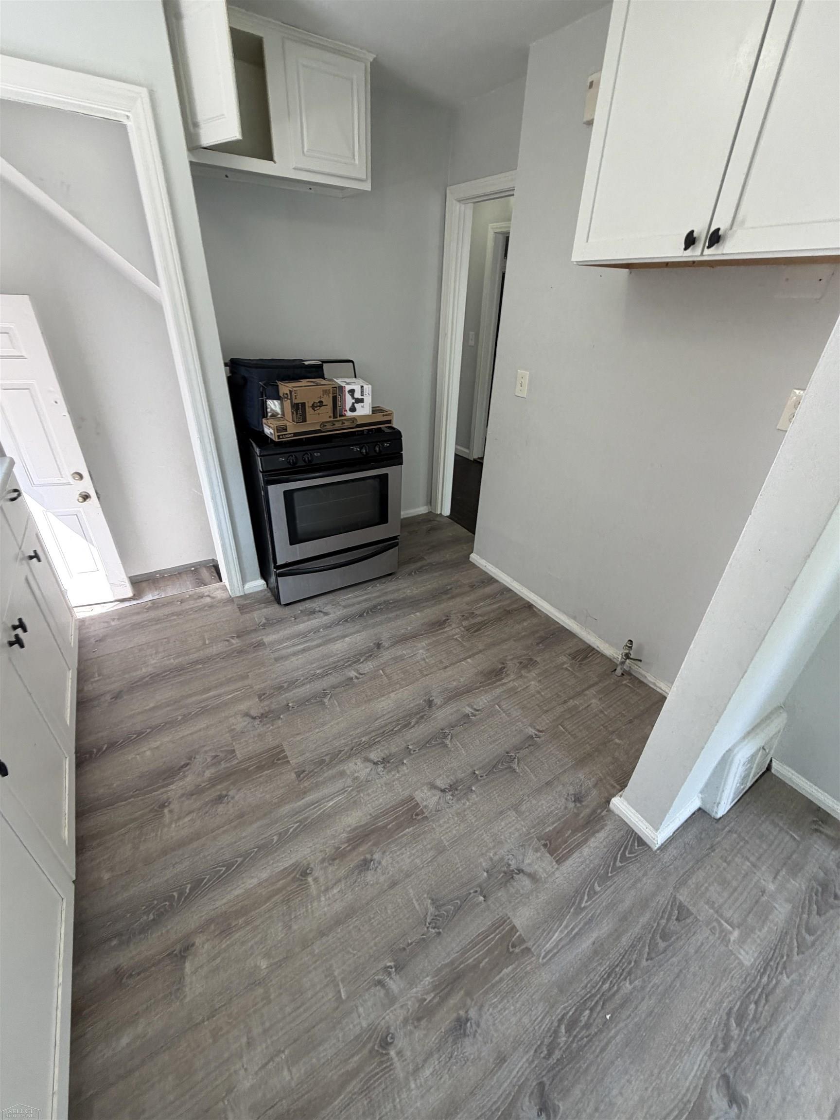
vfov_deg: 102.1
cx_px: 420
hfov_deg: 85.7
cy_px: 560
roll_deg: -1.9
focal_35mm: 14
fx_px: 453
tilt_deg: -30.3
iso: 160
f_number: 2.2
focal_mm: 2.22
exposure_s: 1/121
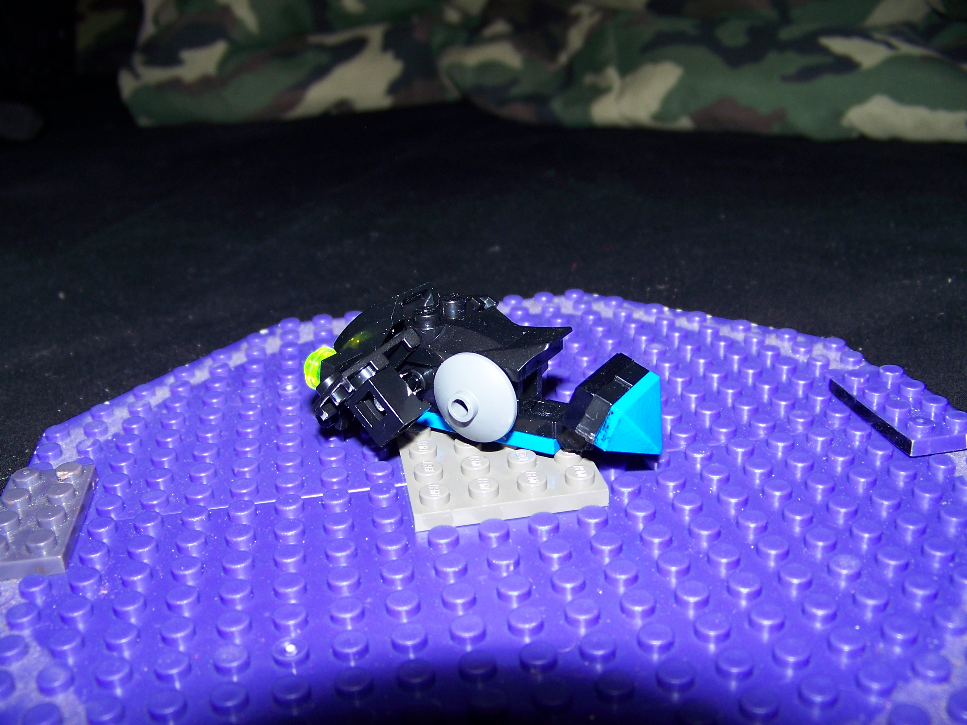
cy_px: 362
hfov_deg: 51.4
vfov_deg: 39.7
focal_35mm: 36
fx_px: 1006
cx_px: 484
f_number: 2.8
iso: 64
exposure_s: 1/30
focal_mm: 5.85
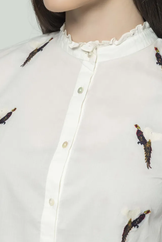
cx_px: 89
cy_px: 94
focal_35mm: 130
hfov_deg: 10.6
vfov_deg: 15.7
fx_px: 877
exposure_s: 1/160
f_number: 10
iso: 400
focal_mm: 105
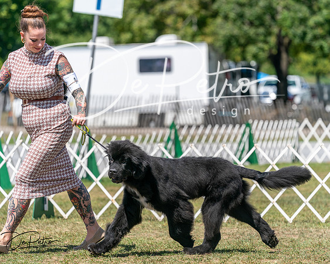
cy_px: 132
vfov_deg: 6.9
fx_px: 2199
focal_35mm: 225
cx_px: 165
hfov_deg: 8.6
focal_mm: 200
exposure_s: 1/1600
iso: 200
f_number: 4.5
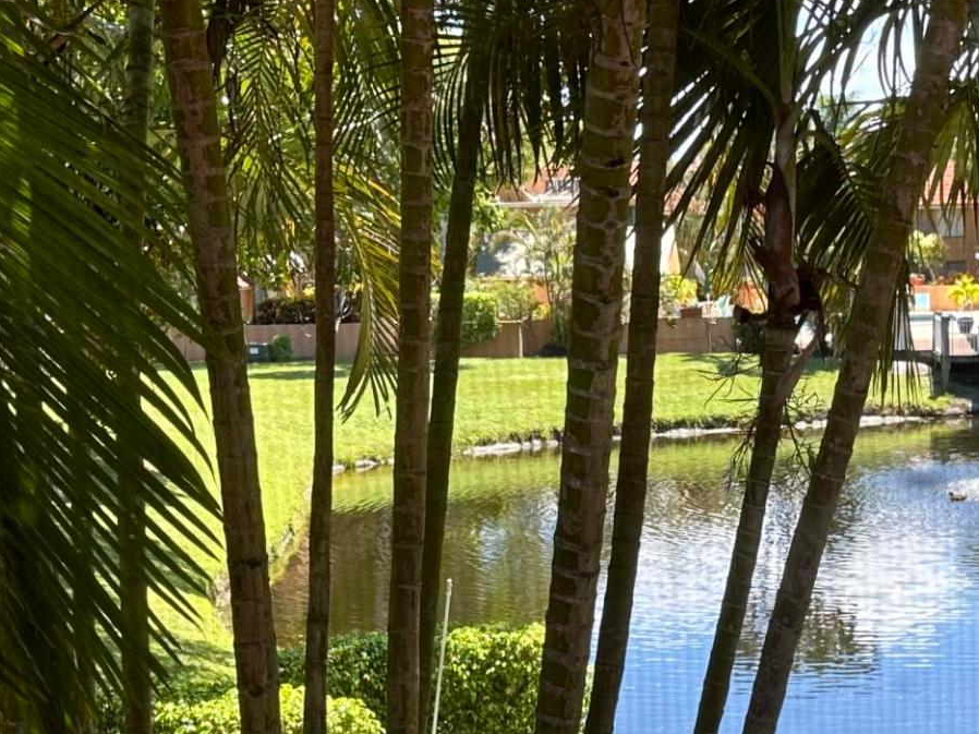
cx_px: 765
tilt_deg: -7.3
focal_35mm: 77
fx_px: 2177
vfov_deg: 19.1
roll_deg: +1.3
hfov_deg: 25.0
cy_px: 482
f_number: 1.78
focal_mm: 6.86
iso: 80
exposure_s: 1/611
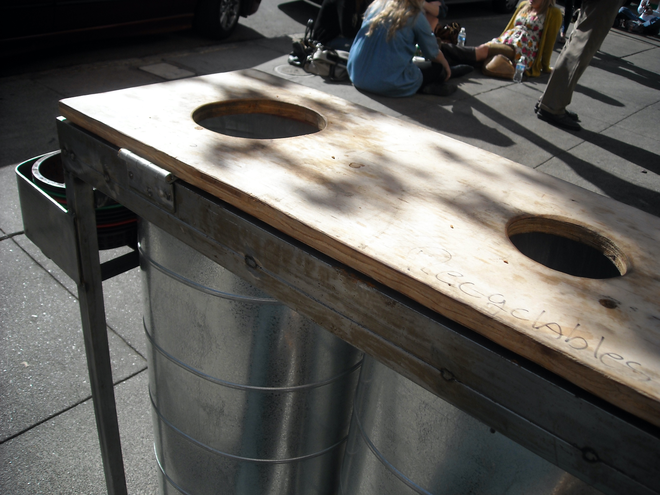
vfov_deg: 40.7
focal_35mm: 35
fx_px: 667
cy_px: 248
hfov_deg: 52.6
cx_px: 330
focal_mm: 5.7
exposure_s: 1/239
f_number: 5.6
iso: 64
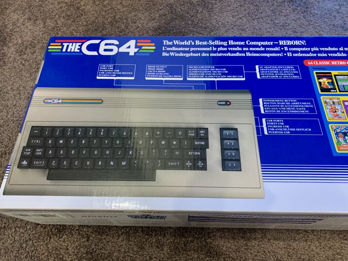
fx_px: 261
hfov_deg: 67.3
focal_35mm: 26
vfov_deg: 53.1
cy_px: 130
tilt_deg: -62.0
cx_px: 174
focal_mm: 4.25
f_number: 1.8
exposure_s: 1/33
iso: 320
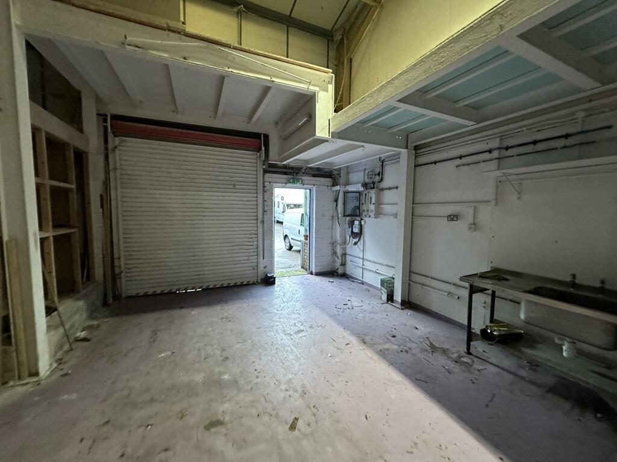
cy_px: 231
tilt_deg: -6.2
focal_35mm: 14
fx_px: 250
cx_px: 308
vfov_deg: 85.7
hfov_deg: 102.1
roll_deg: -1.0
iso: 400
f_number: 2.2
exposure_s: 1/50
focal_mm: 2.22
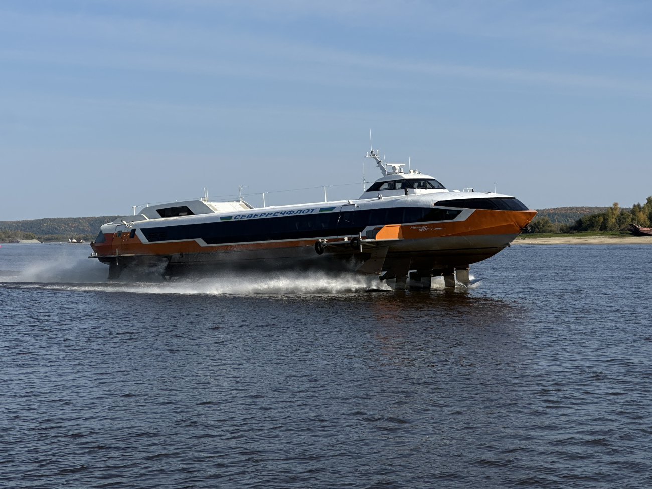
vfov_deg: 19.1
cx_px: 326
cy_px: 244
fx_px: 1450
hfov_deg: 25.3
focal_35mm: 77
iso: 32
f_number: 2.8
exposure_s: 1/1531
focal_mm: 9
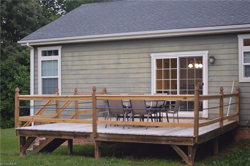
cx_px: 125
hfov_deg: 35.1
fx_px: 395
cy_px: 83
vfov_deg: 23.7
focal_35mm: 57
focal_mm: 38
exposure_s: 1/50
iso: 400
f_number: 4.8
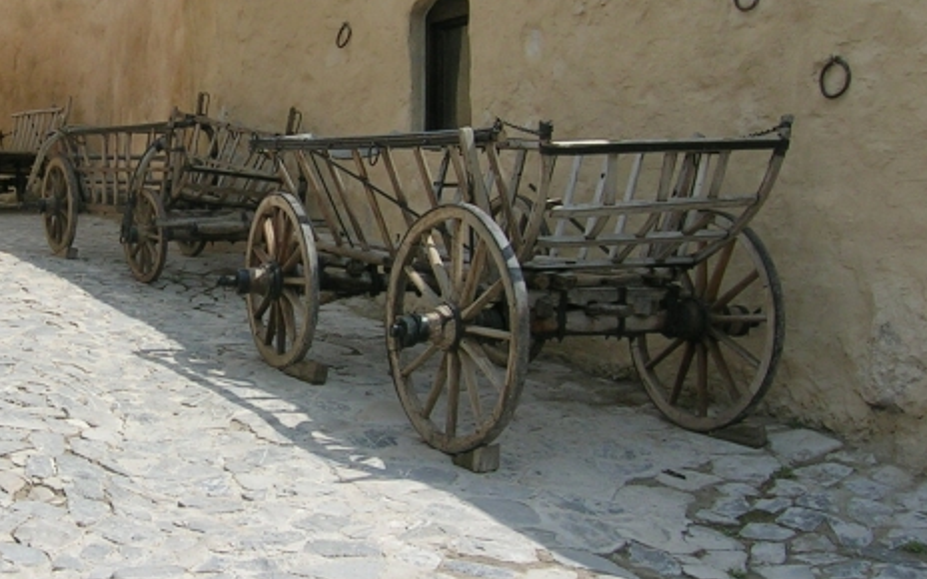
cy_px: 218
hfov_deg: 30.8
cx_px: 132
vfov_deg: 20.3
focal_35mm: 64
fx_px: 1617
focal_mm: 5.4
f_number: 4.8
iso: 50
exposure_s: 1/439
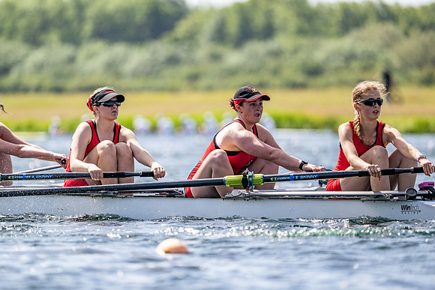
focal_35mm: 400
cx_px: 218
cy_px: 145
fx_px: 4834
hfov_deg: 5.2
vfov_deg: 3.4
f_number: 4.5
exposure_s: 1/2500
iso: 280
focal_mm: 400
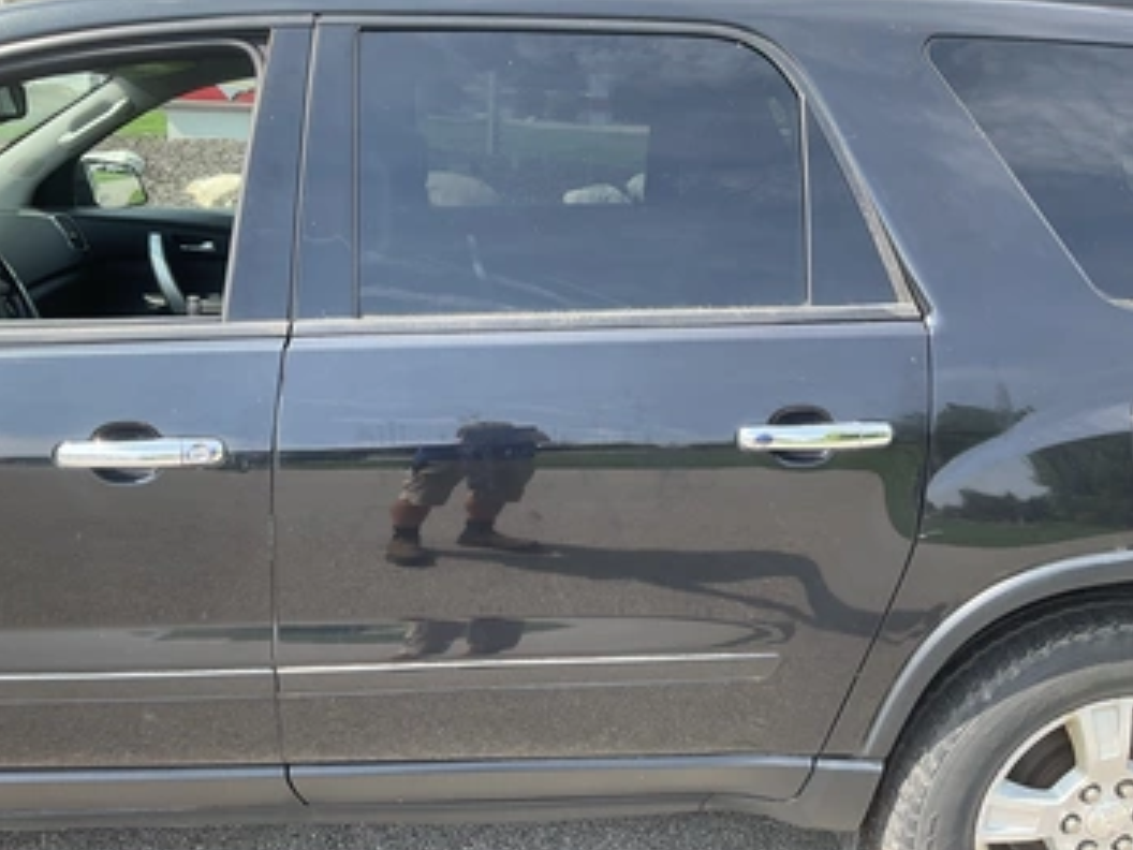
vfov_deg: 42.9
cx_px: 557
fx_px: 1080
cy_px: 402
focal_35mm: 33
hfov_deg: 55.3
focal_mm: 3
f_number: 1.8
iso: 25
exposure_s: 1/353
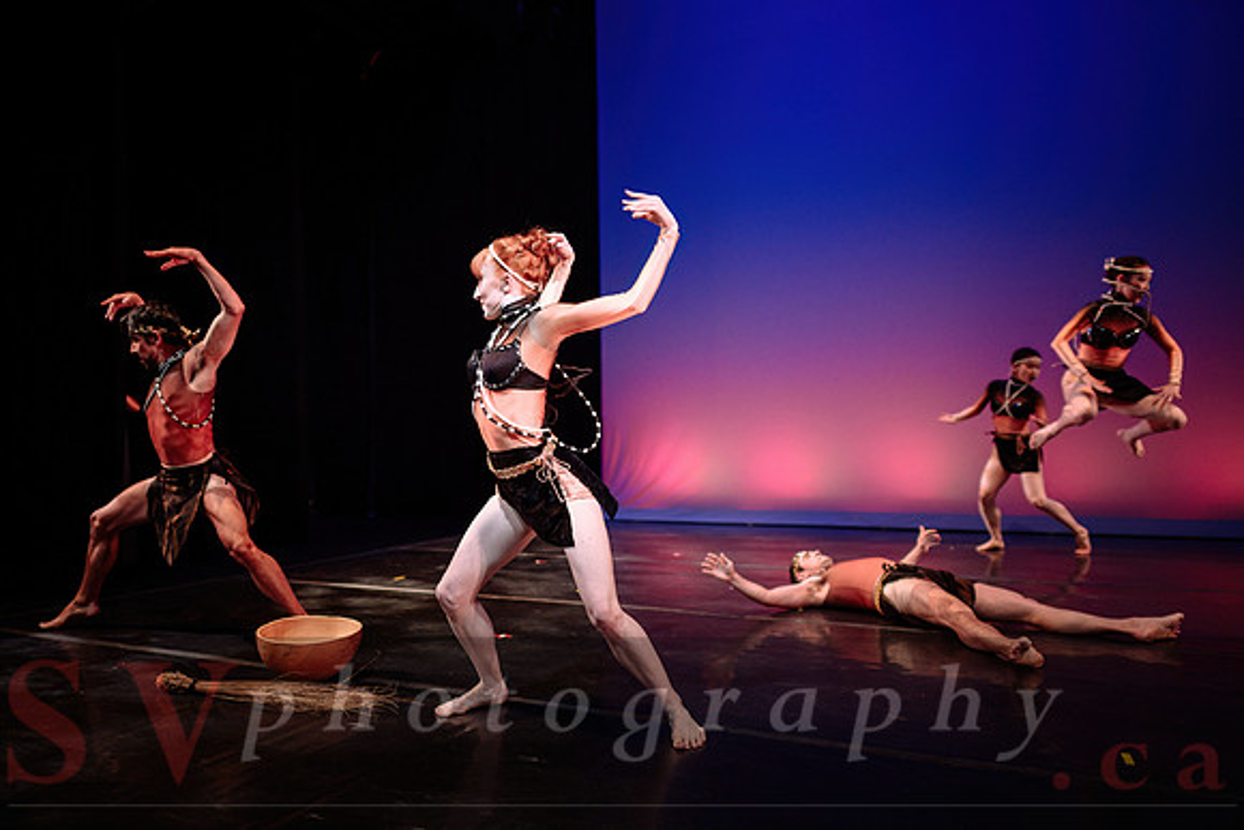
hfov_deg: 70.8
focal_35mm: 25
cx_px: 588
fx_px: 874
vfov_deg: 50.8
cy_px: 438
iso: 1000
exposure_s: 1/640
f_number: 1.4
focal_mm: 24
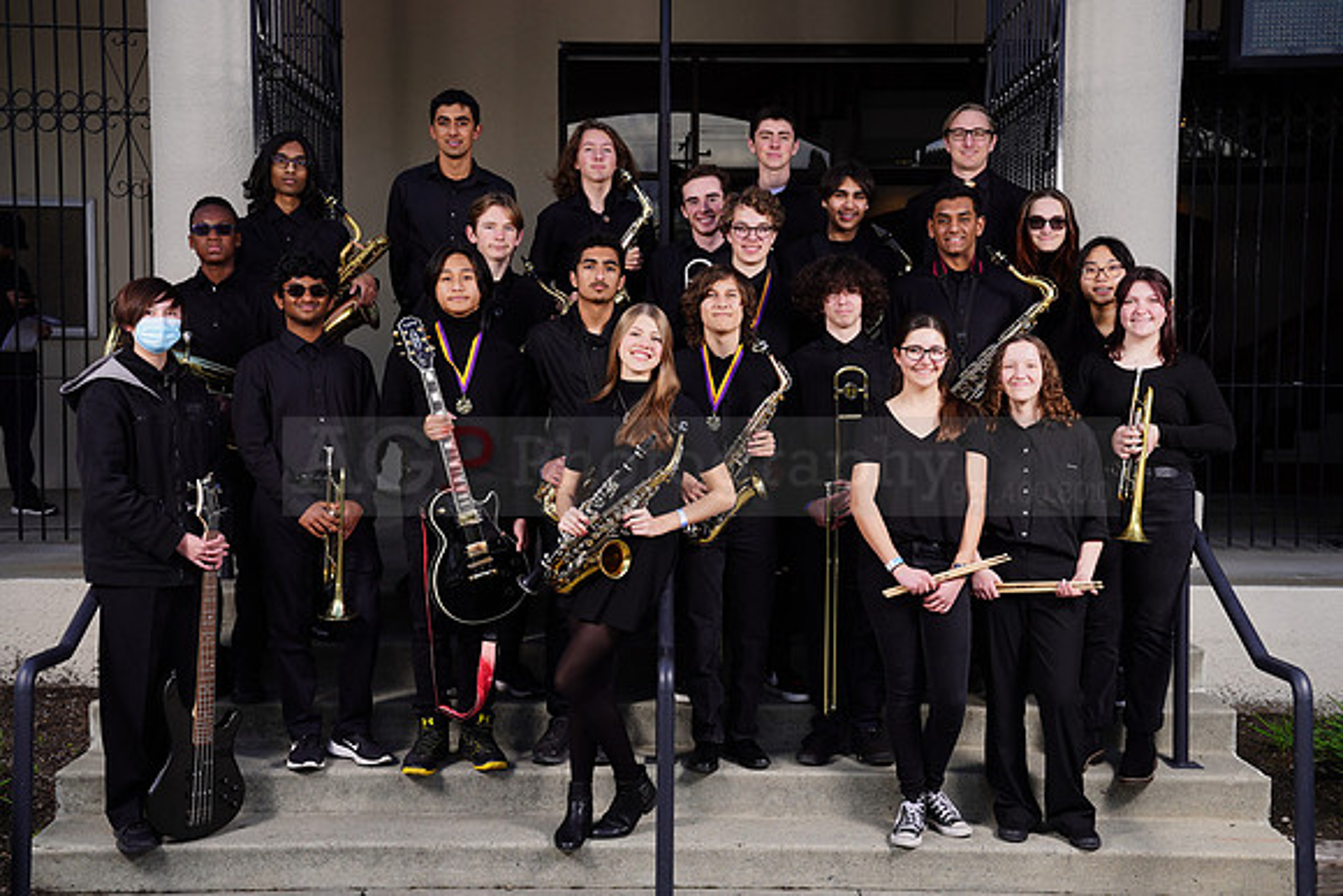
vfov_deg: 30.5
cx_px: 672
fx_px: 1642
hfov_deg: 44.5
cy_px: 448
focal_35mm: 44
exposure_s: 1/200
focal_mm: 44
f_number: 6.3
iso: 100
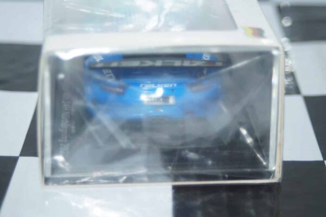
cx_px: 163
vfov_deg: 15.2
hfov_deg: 22.6
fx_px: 815
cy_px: 108
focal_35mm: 90
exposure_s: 1/125
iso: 250
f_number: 5.6
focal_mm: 60
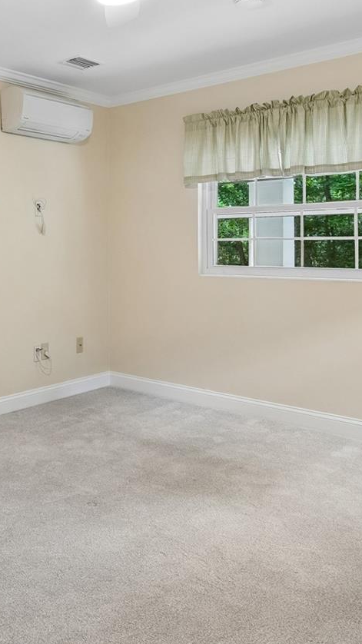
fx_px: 512
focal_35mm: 30
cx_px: -72
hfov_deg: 32.3
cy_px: 240
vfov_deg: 63.4
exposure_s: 1/2.5
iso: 200
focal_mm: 10
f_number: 8
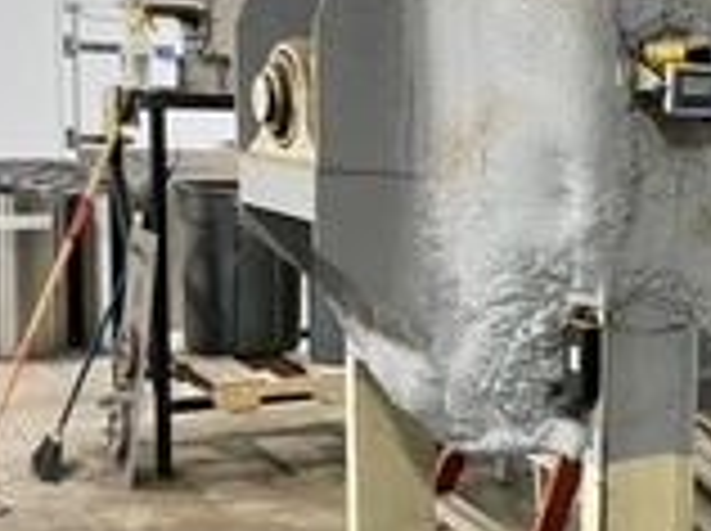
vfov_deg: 22.2
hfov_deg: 26.3
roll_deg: -2.5
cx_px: 846
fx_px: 1354
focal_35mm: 66
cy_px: 292
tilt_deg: -7.2
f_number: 1.6
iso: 160
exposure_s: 1/60
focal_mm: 4.2
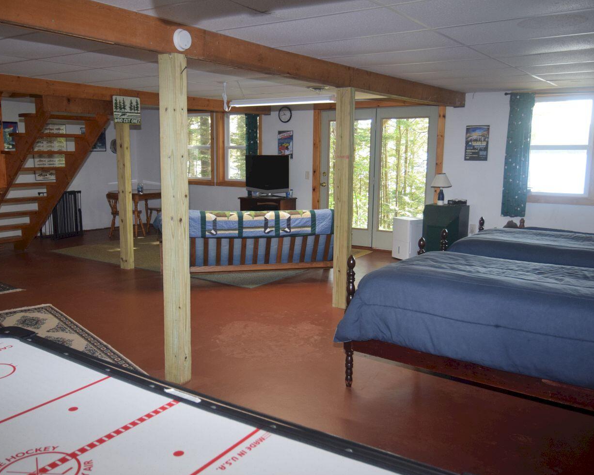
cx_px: 274
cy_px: 242
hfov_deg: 57.1
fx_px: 545
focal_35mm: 31
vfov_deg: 47.1
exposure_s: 1/100
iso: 800
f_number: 5
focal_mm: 18
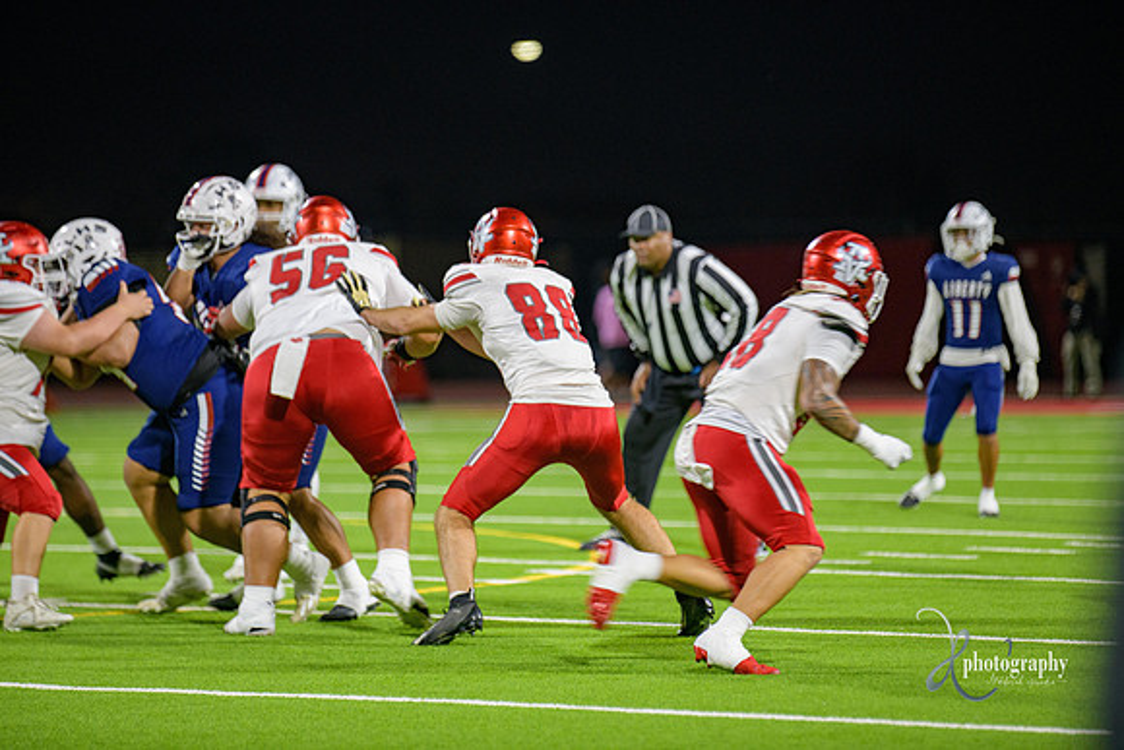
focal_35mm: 250
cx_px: 562
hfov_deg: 8.2
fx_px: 7807
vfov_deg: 5.5
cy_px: 375
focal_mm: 250
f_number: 2.8
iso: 1250
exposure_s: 1/250
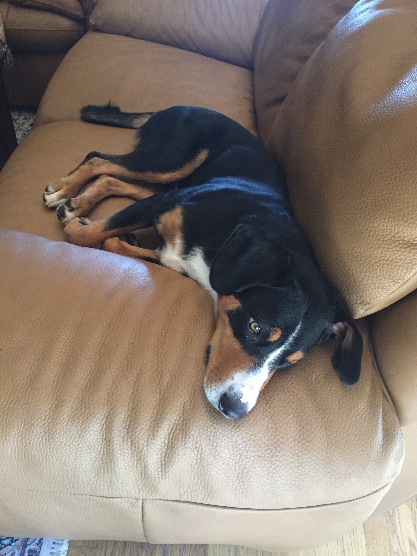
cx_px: 208
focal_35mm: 29
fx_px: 466
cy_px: 278
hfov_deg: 48.2
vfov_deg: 61.7
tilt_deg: -46.4
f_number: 2.2
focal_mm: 4.15
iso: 250
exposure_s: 1/15
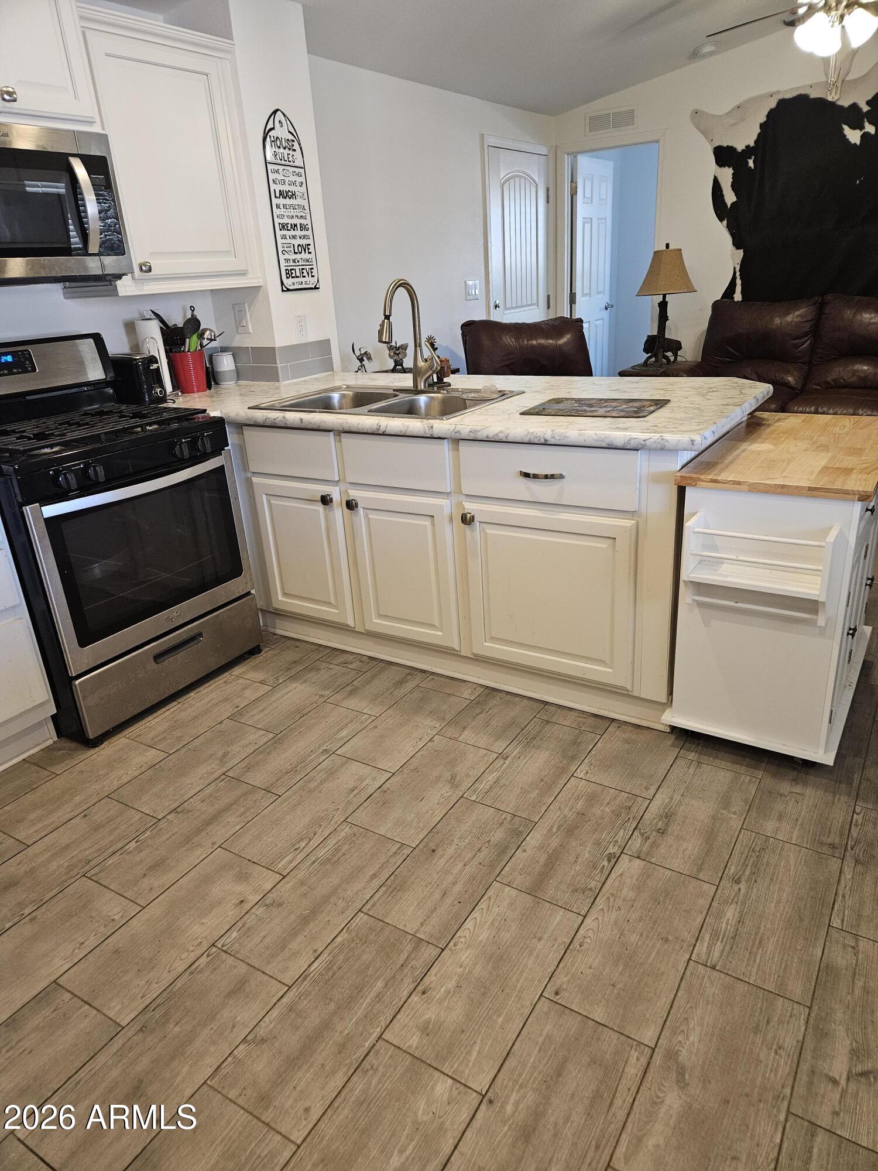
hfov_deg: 58.9
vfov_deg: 73.9
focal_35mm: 23
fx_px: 778
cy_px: 586
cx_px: 439
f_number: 1.8
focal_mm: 5.4
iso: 400
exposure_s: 1/120
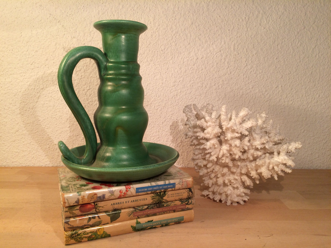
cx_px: 166
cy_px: 124
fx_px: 277
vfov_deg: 48.2
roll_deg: -0.4
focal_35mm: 29
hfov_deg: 61.7
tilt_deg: -6.5
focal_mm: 4.15
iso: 50
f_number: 2.2
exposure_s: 1/33
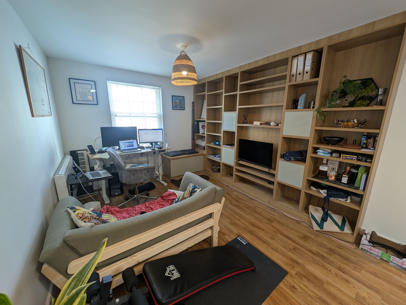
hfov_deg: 110.5
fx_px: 141
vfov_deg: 94.6
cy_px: 152
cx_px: 203
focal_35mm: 12
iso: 48
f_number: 1.95
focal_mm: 2.23
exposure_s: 1/38.9
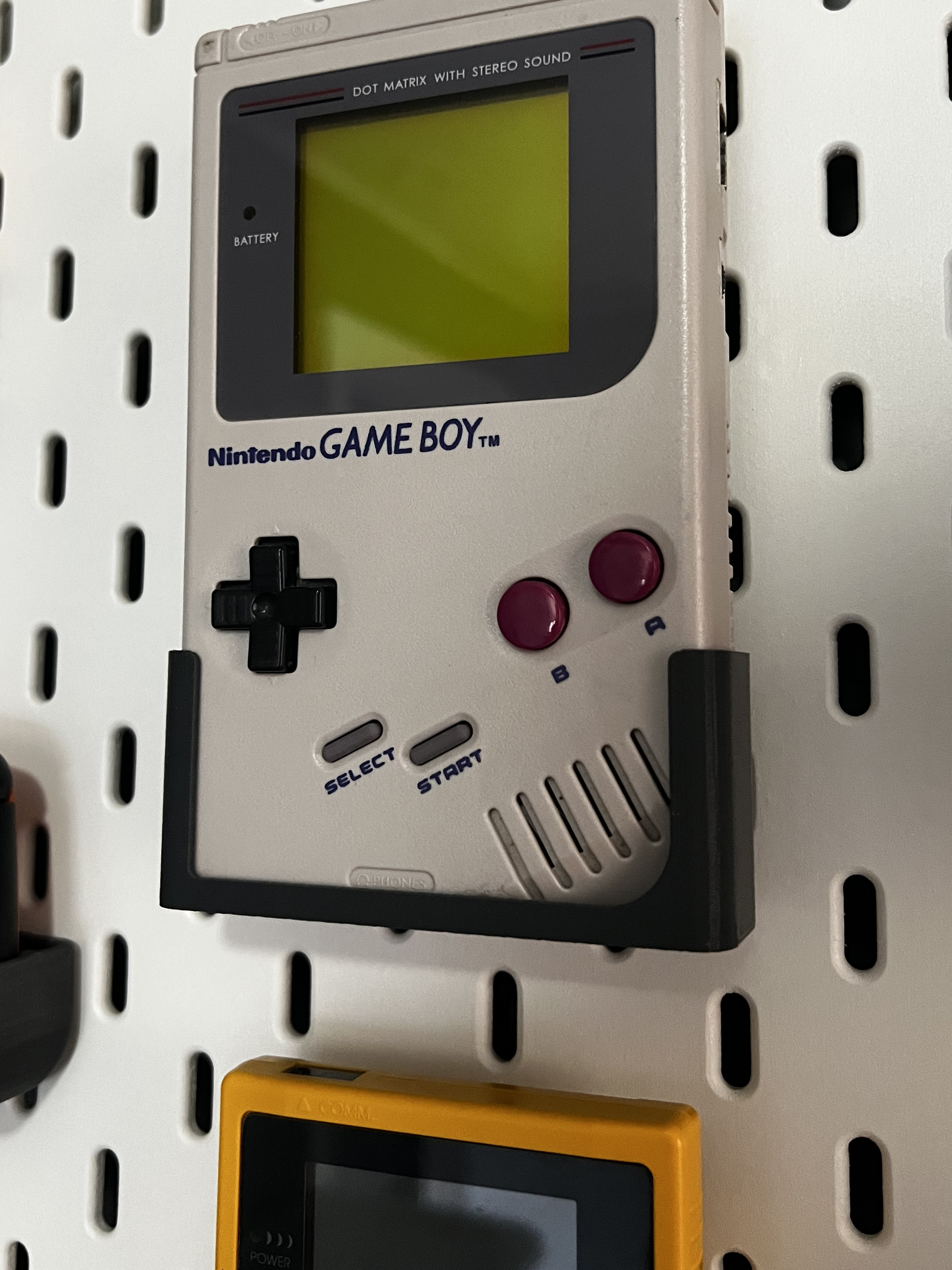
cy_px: 509
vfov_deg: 52.3
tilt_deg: +7.5
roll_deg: -1.0
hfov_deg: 40.7
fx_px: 1284
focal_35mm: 35
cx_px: 460
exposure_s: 1/60
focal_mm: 5.7
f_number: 1.5
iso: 400
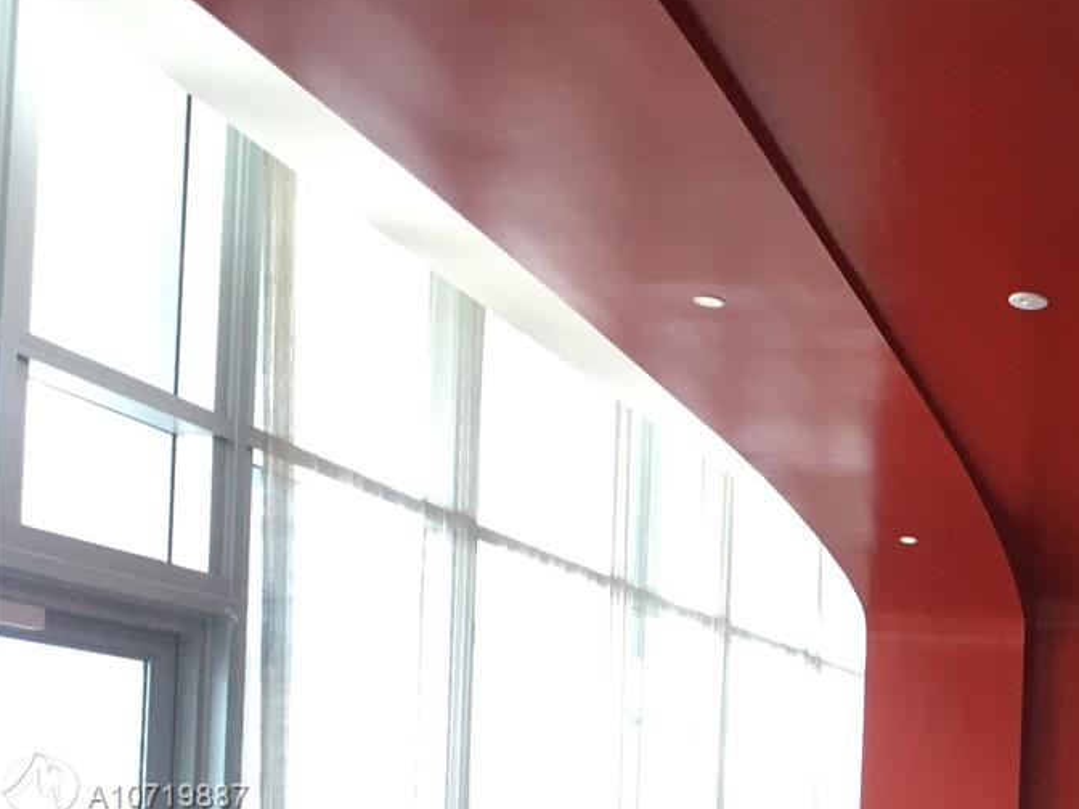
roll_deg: -0.5
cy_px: 798
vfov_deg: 20.7
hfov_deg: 25.4
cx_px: 1278
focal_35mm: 69
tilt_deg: +2.6
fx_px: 2151
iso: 32
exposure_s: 1/15
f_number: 2.2
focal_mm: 4.15
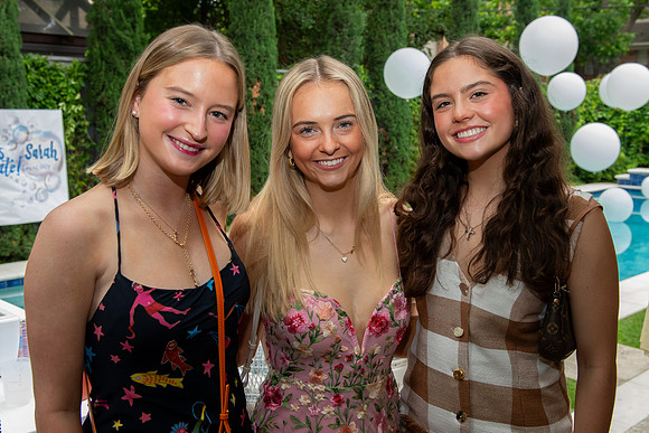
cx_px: 351
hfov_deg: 45.5
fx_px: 774
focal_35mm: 43
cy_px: 207
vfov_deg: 31.3
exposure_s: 1/60
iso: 800
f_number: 7.1
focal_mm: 35
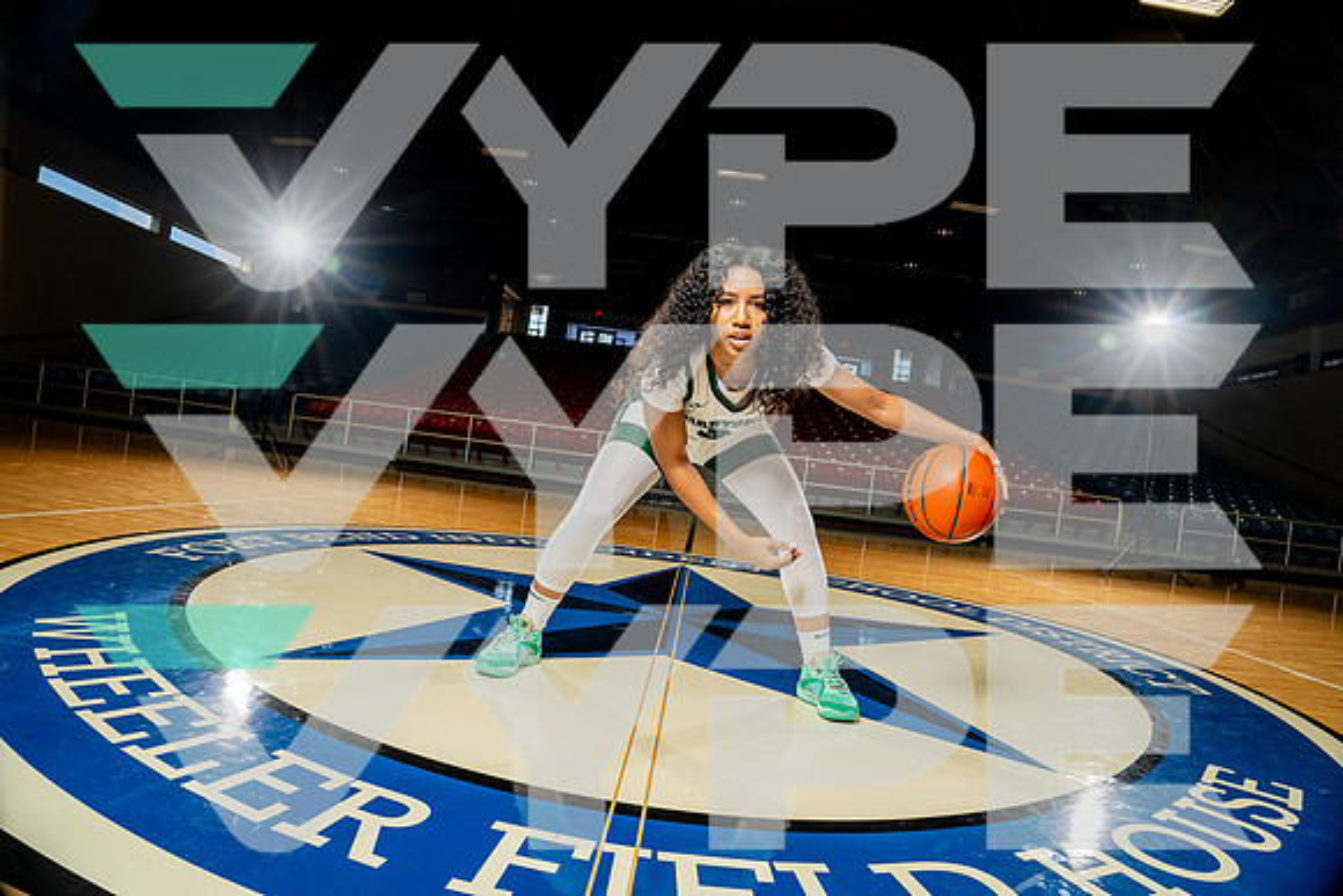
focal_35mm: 20
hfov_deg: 84.0
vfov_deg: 62.0
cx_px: 672
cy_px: 448
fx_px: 746
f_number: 5.6
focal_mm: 20
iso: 640
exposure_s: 1/250
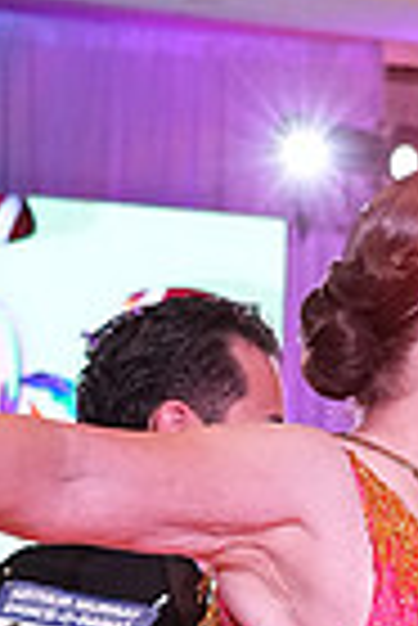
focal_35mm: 229
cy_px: 1126
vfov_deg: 8.6
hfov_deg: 6.0
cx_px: 416
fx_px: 3978
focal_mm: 37
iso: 3200
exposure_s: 1/400
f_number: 4.5
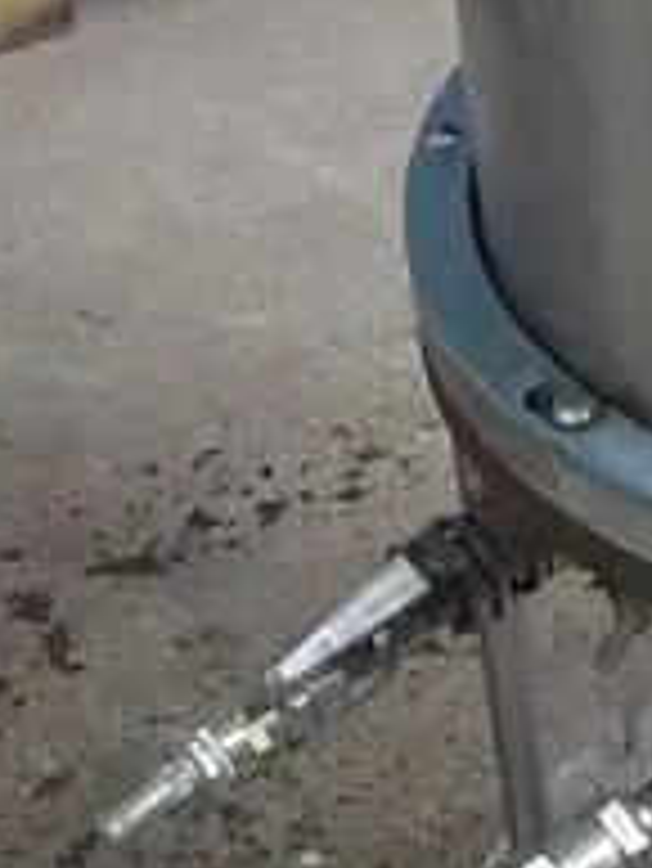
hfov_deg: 12.9
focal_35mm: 109
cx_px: 991
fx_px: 2734
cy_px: 126
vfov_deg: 17.8
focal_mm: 4.9
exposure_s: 1/10
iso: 800
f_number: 3.3
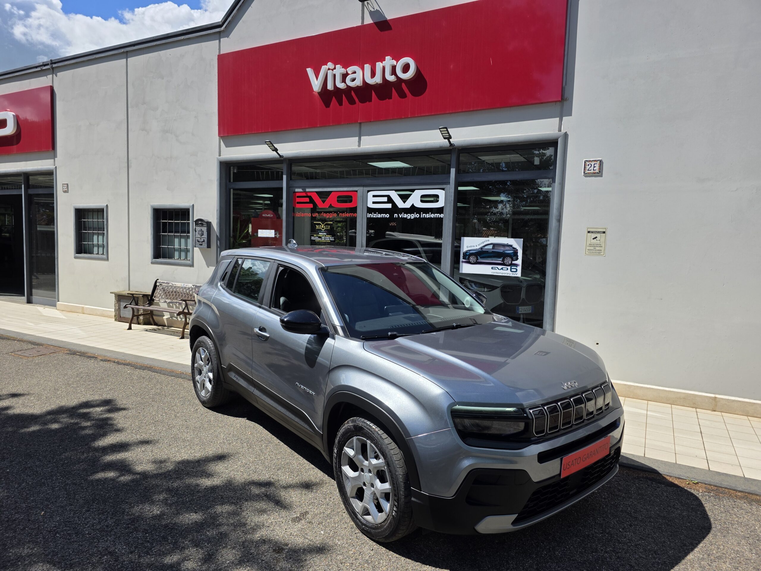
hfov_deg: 73.9
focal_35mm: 23
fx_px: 506
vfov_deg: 58.9
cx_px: 380
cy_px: 286
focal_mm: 6.3
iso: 80
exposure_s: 1/5778
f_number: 1.7
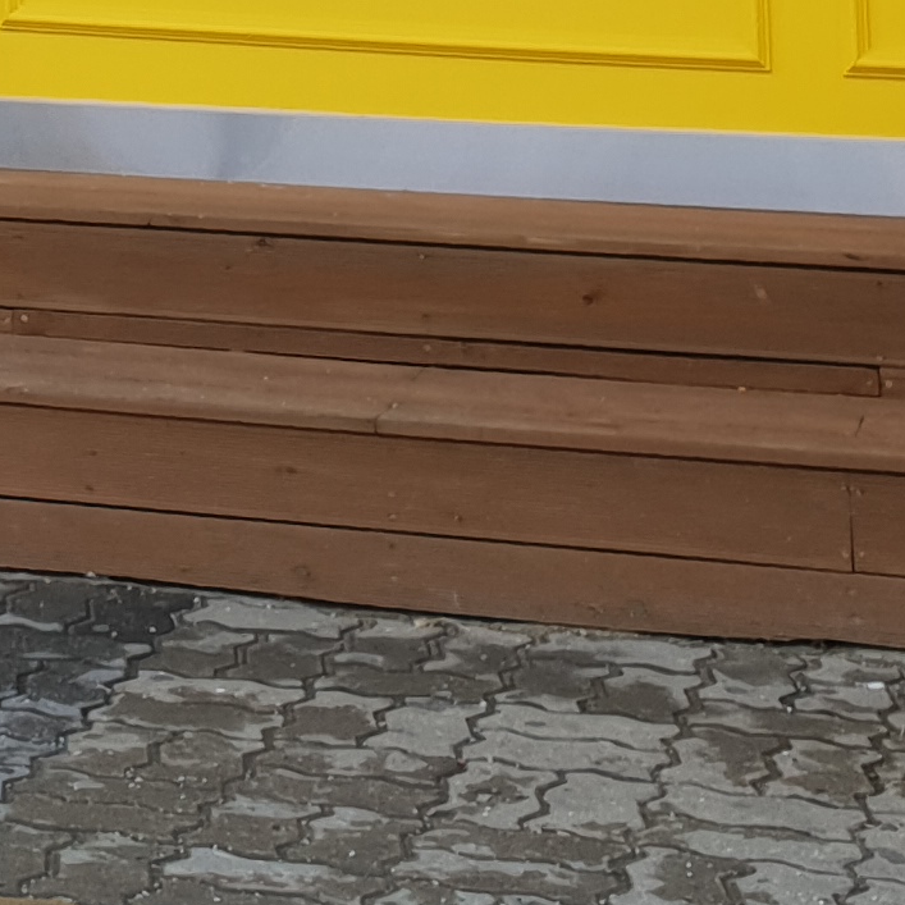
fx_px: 3875
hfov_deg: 12.7
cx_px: -421
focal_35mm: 131
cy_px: -995
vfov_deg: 11.7
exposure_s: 1/123
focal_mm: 4.3
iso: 50
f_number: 2.4
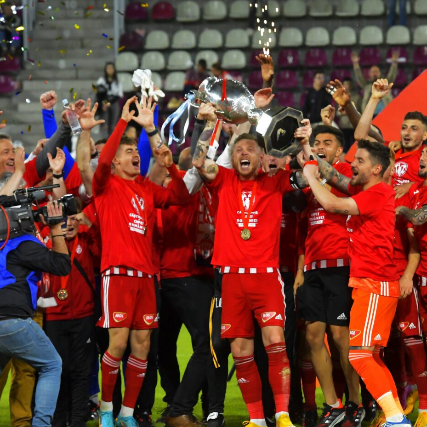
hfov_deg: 5.9
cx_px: 247
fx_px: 4154
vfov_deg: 5.9
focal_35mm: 298
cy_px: 213
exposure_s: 1/800
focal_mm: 155
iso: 2000
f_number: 5.6
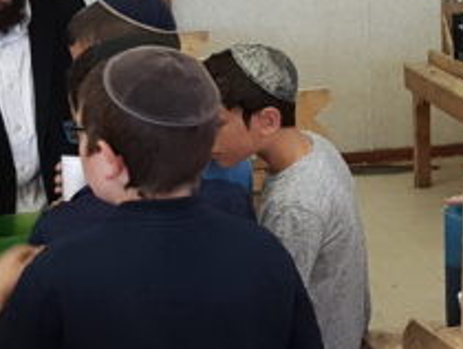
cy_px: 55
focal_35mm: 95
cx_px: 635
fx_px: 1272
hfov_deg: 18.8
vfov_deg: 15.5
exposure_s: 1/60
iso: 125
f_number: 1.7
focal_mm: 4.2
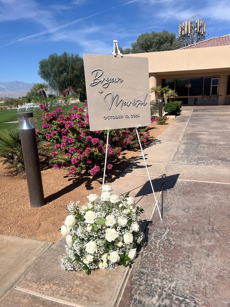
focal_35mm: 26
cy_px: 154
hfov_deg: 53.1
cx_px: 115
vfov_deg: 67.3
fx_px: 230
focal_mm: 5.7
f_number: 1.5
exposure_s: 1/8000
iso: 50
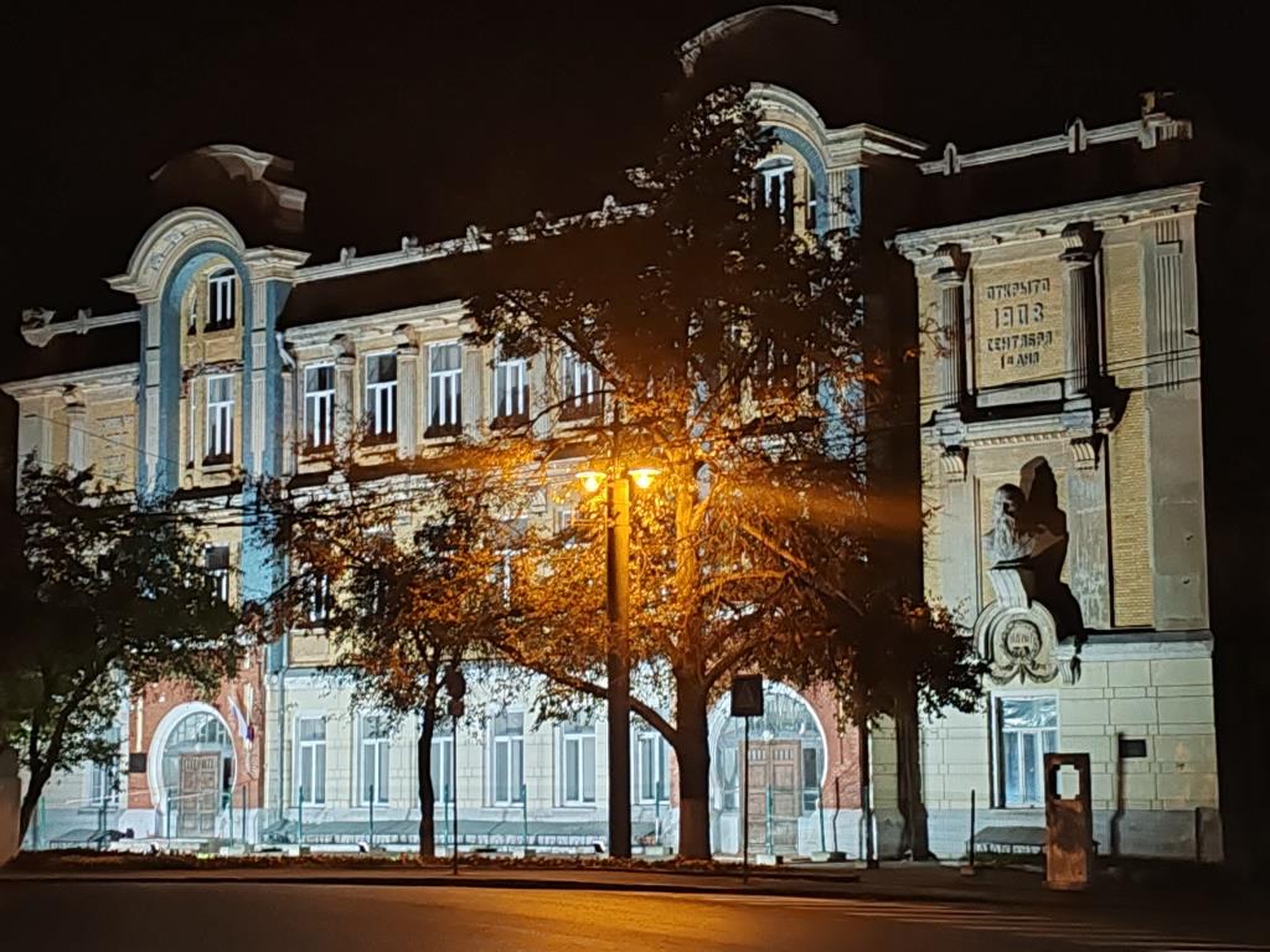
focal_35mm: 66
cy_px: 476
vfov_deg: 22.3
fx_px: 2421
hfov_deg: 29.4
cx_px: 635
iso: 1250
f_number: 1.9
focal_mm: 6.12
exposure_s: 1/50
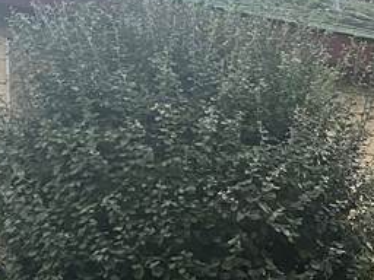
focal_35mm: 104
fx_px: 1124
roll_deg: +2.8
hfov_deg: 17.8
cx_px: 473
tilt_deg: +5.1
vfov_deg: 13.8
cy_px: 330
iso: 500
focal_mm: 4.2
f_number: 1.6
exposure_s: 1/42
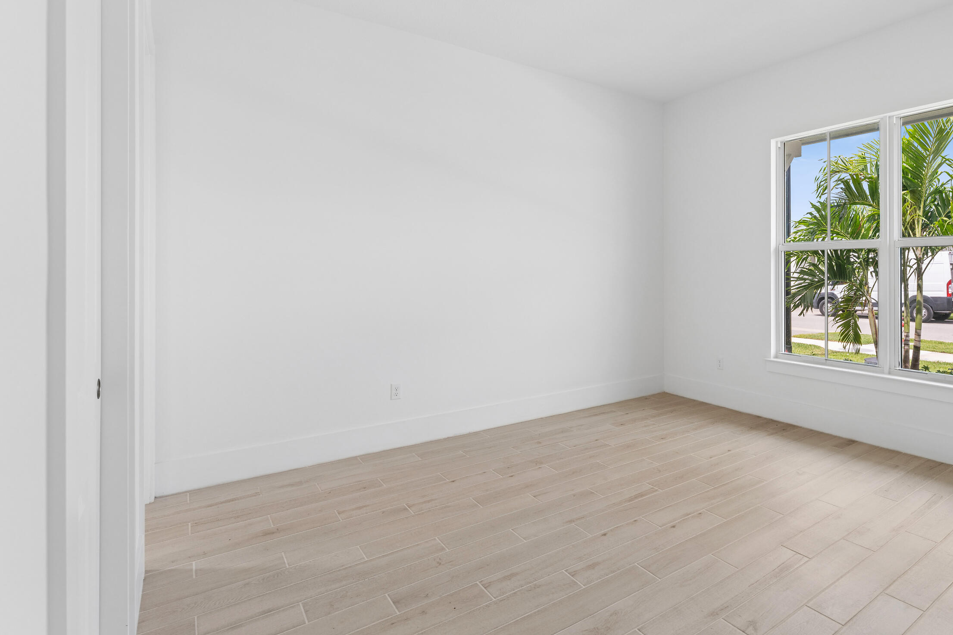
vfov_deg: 64.4
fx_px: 503
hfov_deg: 84.8
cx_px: 609
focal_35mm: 19
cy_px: 284
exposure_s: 1/50
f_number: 8
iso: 200
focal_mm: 14
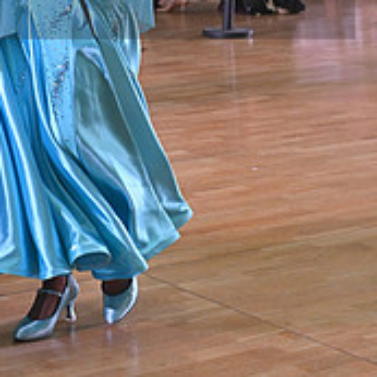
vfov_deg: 14.9
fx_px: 1405
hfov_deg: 15.2
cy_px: -33
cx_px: 56
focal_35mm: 114
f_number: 5
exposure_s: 1/400
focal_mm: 40
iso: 2500
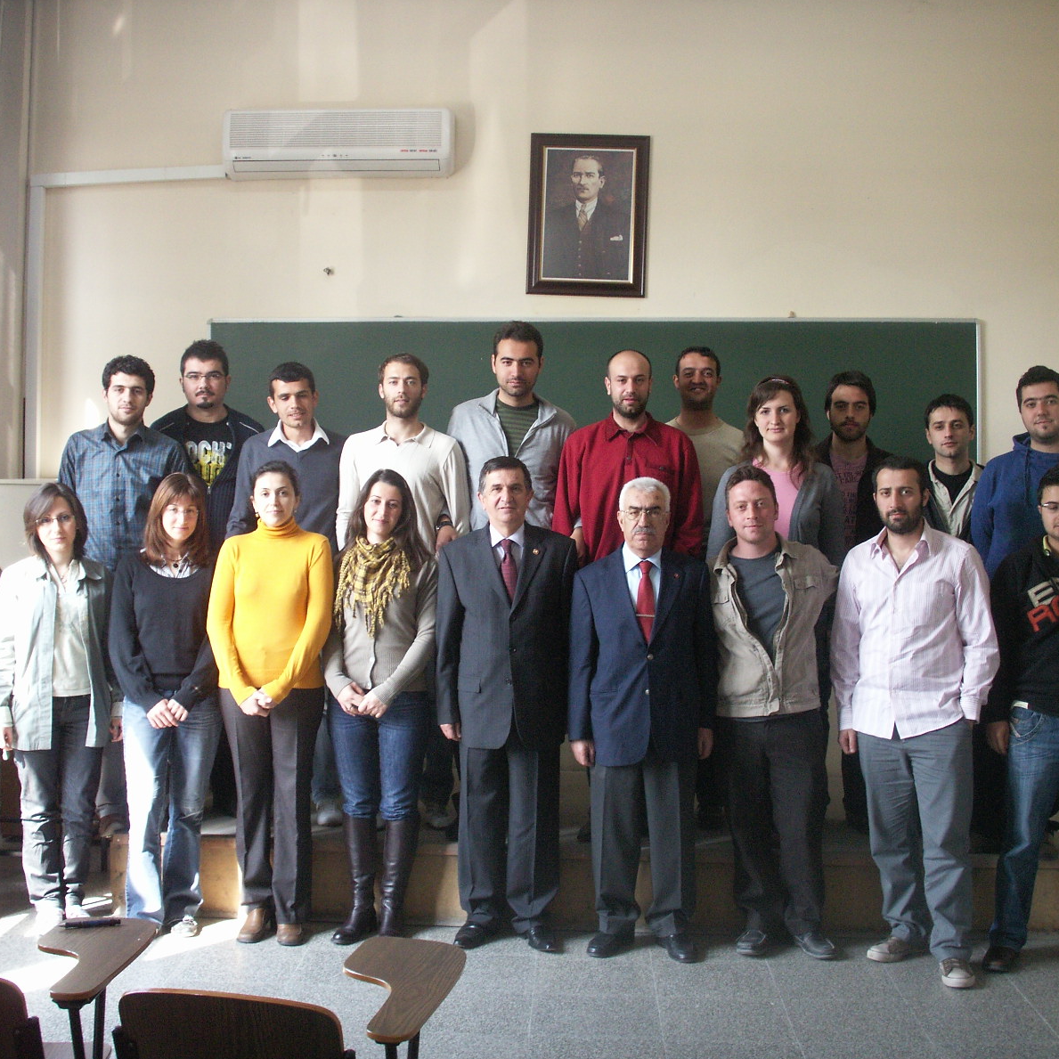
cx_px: 538
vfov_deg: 38.3
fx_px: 1523
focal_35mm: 44
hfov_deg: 38.3
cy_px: 531
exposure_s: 1/40
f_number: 3.5
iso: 125
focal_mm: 7.7
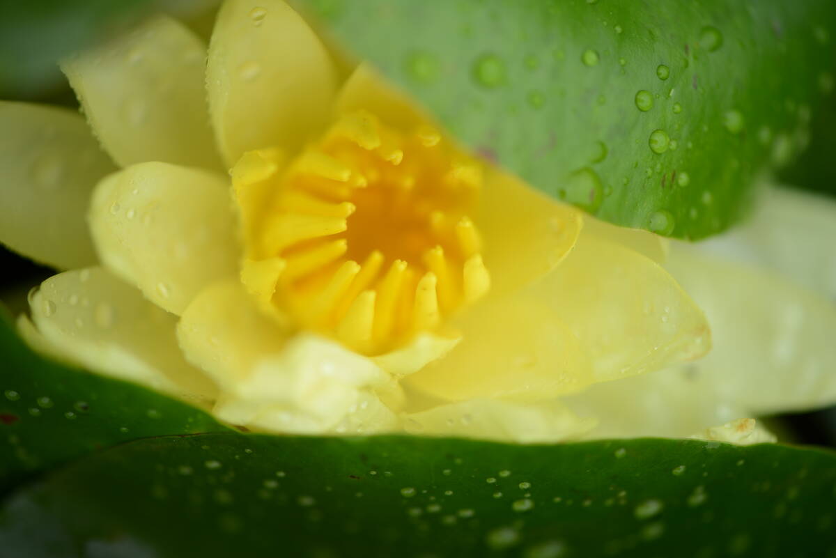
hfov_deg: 19.4
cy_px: 279
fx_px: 2439
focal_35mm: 105
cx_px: 418
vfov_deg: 13.1
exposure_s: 1/500
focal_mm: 105
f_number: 3.5
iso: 100
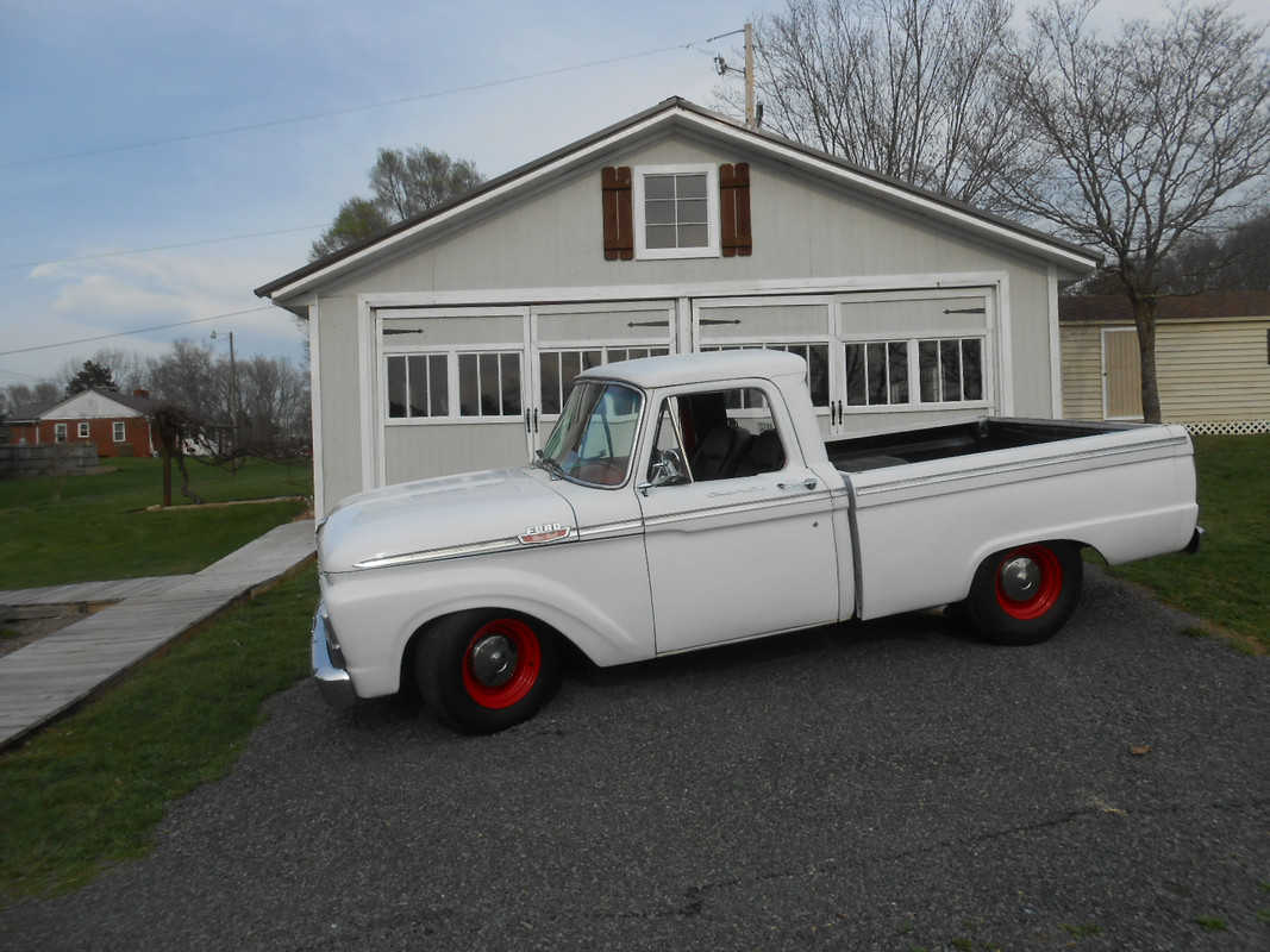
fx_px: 954
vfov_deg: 53.1
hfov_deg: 67.3
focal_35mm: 26
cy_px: 476
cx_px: 635
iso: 80
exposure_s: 1/800
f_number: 3.5
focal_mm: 4.6
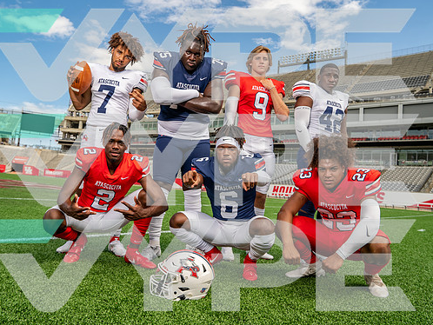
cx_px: 197
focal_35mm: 28
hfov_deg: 63.3
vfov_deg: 49.8
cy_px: 160
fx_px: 350
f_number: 5.6
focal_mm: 25
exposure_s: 1/320
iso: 100
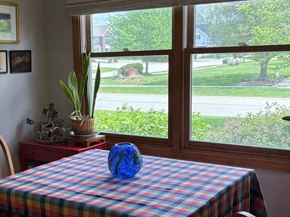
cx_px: 85
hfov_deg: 36.2
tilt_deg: -7.7
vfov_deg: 28.0
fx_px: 436
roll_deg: +1.8
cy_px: 125
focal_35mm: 52
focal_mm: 5.96
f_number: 1.6
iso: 64
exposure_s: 1/259
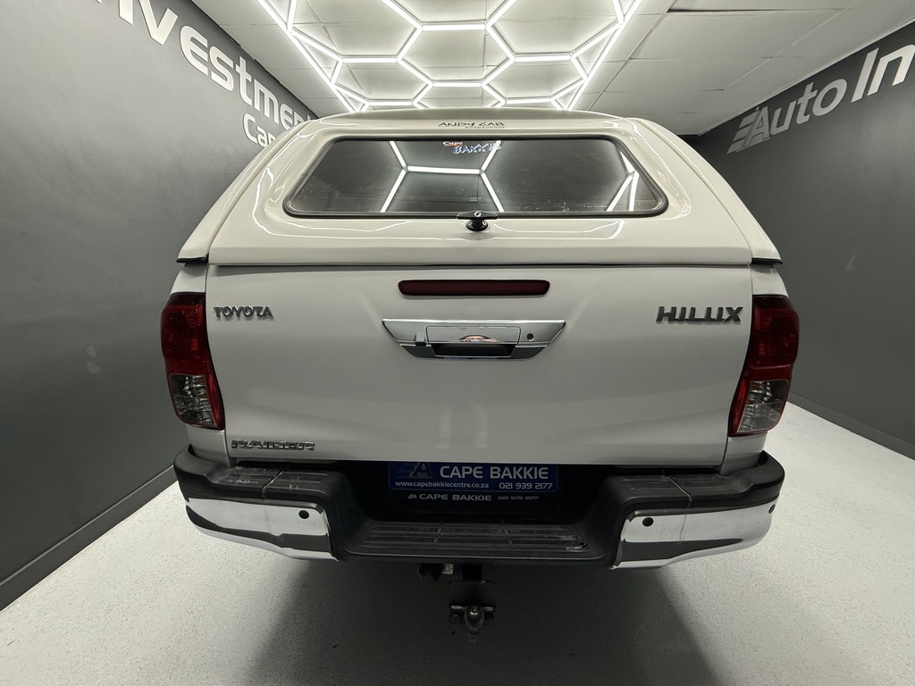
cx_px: 458
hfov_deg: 102.1
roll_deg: +0.4
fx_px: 370
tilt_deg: -11.6
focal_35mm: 14
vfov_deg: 85.7
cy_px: 343
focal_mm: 2.22
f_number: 2.2
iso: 200
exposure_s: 1/100
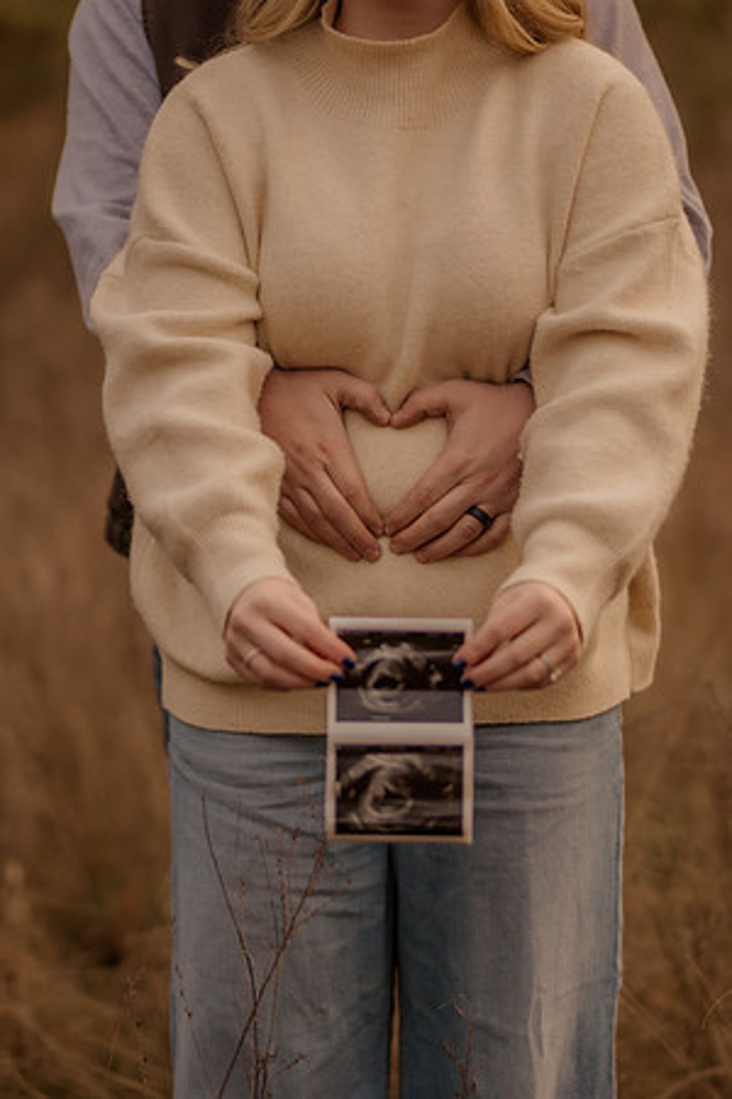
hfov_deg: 10.8
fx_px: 3873
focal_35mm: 127
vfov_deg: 16.1
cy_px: 550
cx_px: 366
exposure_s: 1/1250
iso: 320
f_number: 1.4
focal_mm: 85
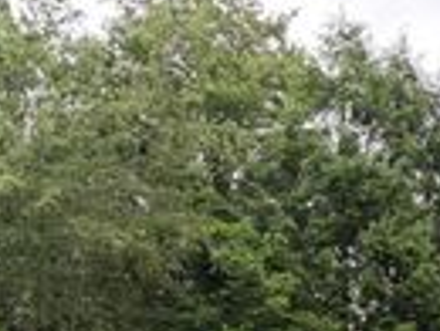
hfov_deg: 19.4
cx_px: 342
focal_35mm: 100
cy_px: 579
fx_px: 1273
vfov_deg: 13.5
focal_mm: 5.96
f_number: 1.6
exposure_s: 1/384
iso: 64
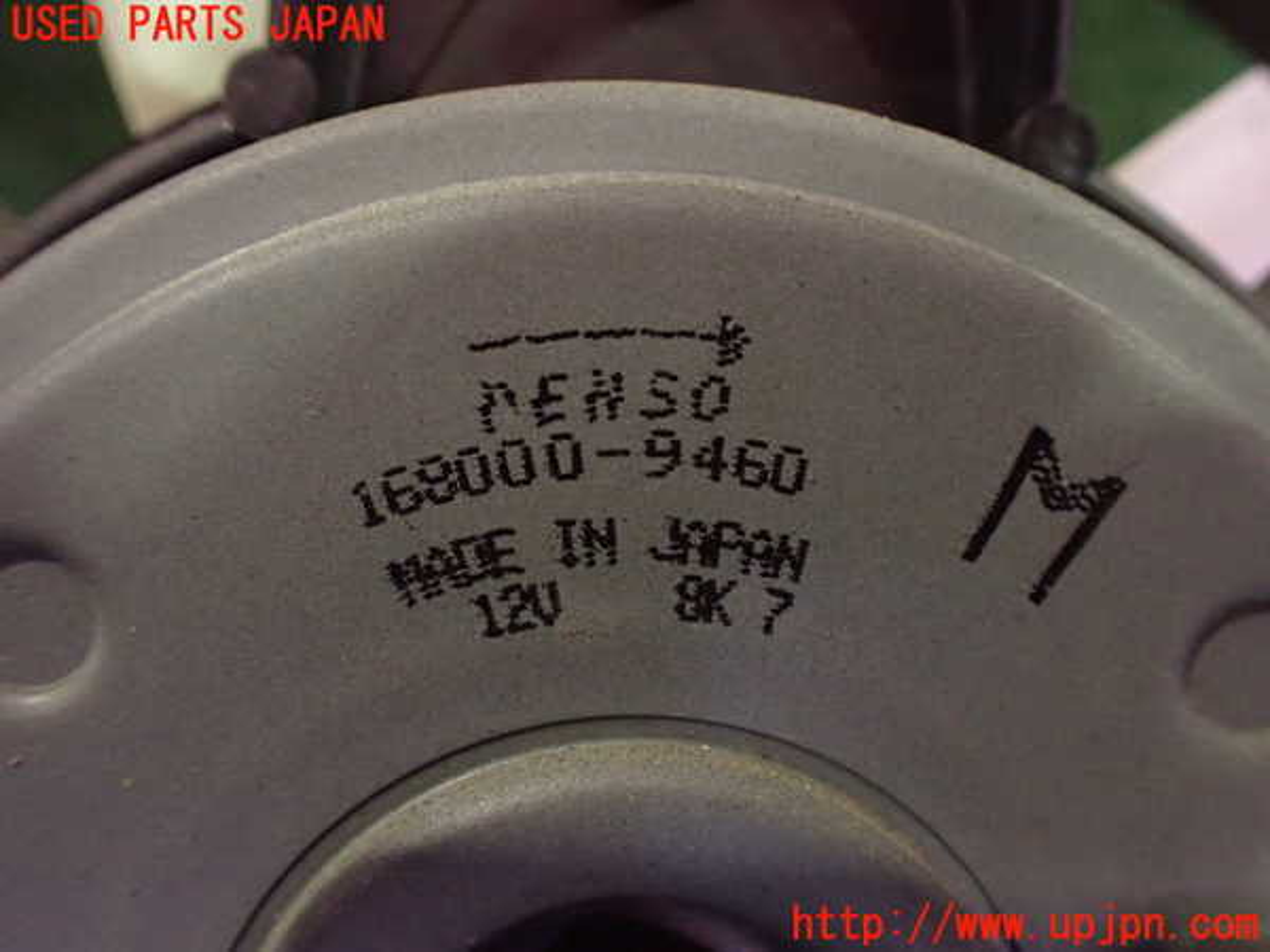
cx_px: 635
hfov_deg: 60.0
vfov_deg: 46.8
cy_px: 476
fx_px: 1101
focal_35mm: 30
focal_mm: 5.4
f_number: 2.3
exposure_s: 1/30
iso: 1000
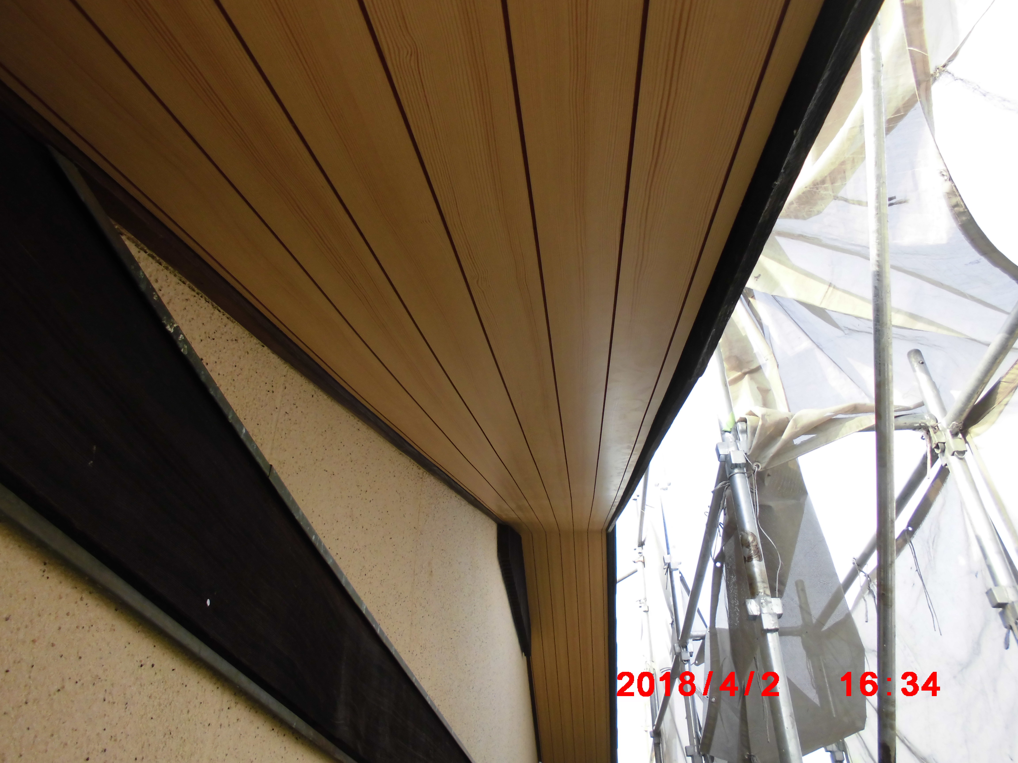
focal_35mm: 26
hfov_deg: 67.3
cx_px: 509
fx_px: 765
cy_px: 382
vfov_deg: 53.1
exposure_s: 1/100
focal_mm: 4.6
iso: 100
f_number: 3.5
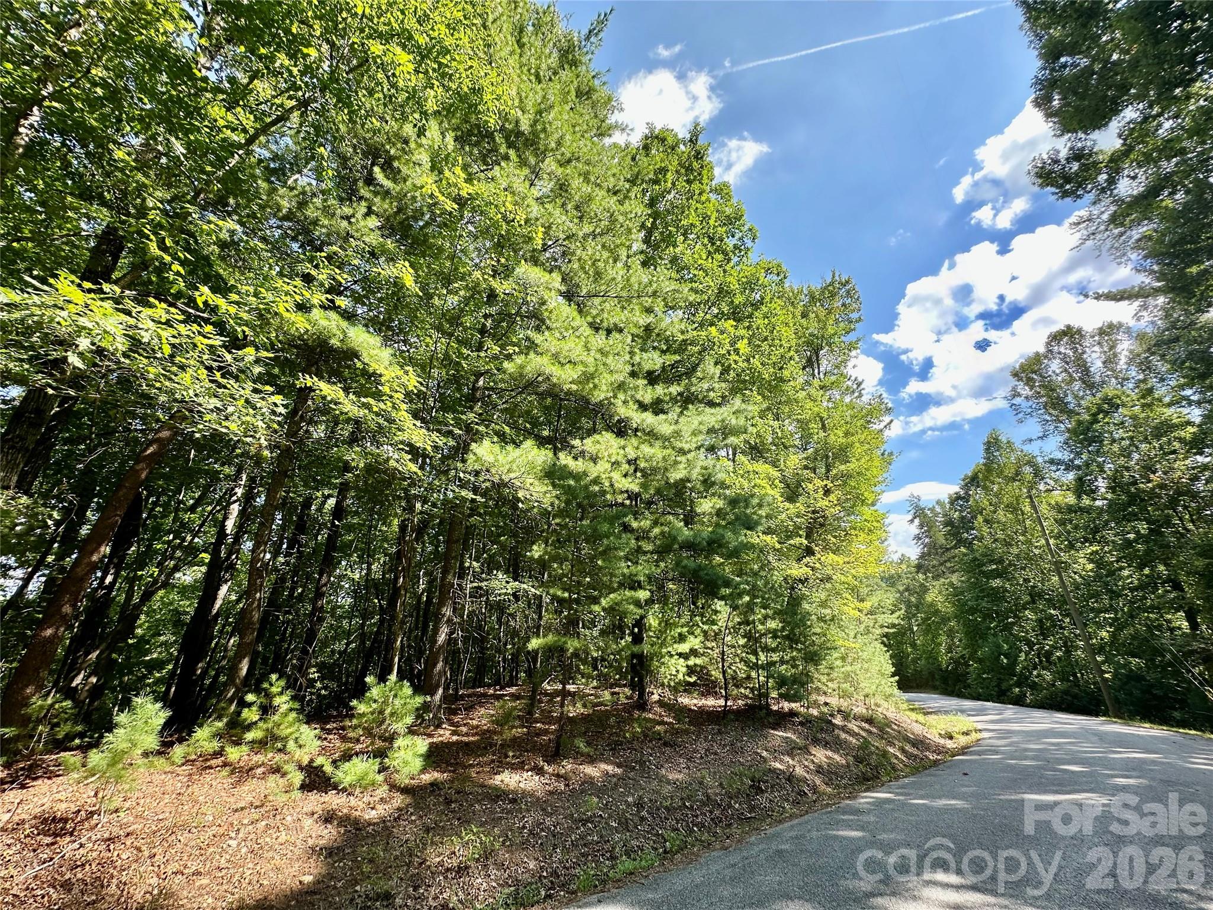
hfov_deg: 102.1
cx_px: 606
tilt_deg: +19.9
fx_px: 491
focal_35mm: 14
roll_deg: +1.9
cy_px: 455
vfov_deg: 85.7
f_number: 2.2
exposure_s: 1/352
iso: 40
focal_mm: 2.22
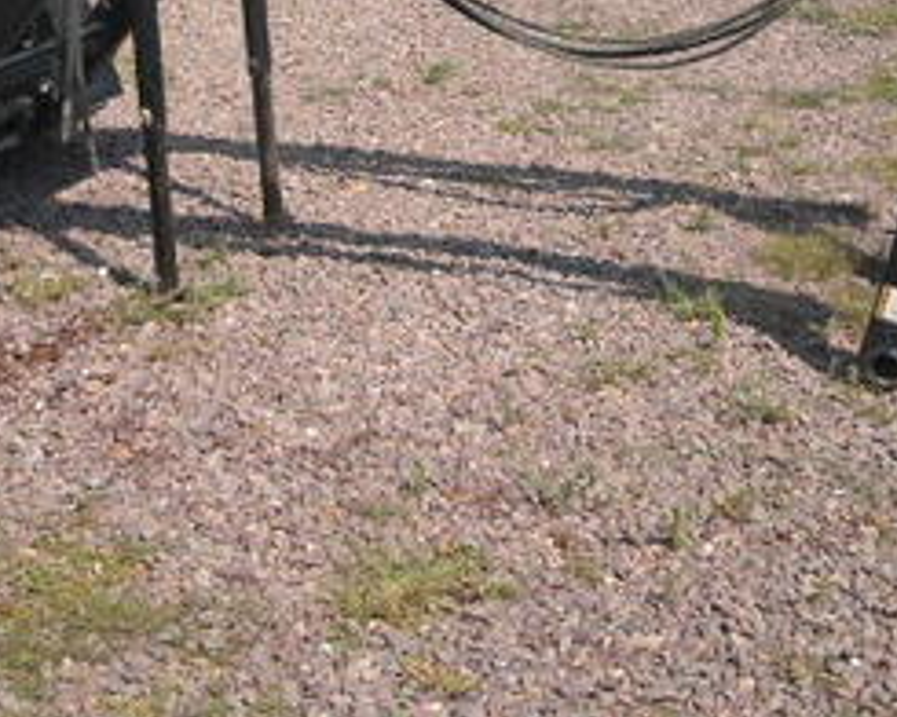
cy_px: 91
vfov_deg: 19.8
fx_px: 2018
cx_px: 384
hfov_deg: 25.0
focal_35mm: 76
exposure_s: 1/309
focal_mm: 5.7
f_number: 5.6
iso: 64
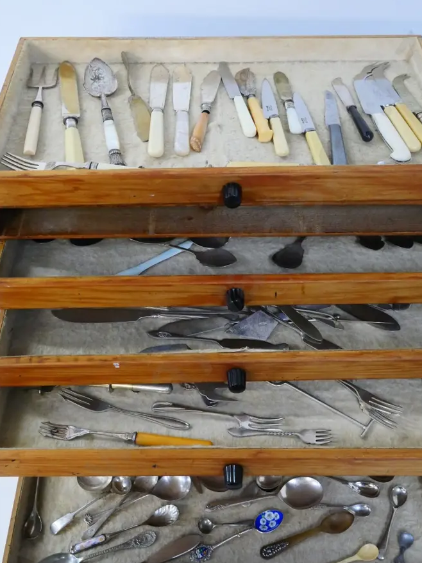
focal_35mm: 42
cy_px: 303
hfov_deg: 34.3
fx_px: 683
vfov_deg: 44.8
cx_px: 226
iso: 3200
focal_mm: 18
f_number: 5.6
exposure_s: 1/100
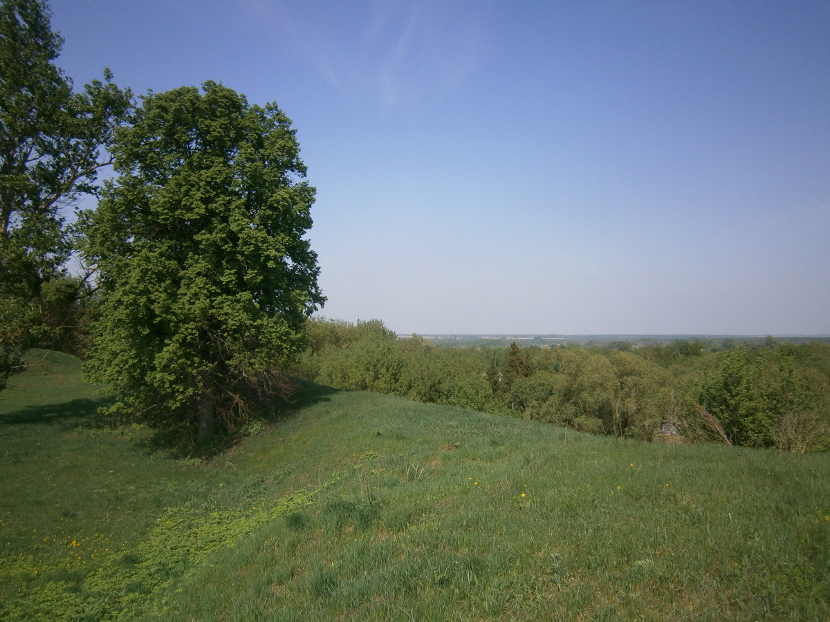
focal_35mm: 26
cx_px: 415
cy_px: 311
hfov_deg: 67.3
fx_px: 623
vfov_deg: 53.1
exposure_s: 1/160
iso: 80
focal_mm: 4.7
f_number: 8
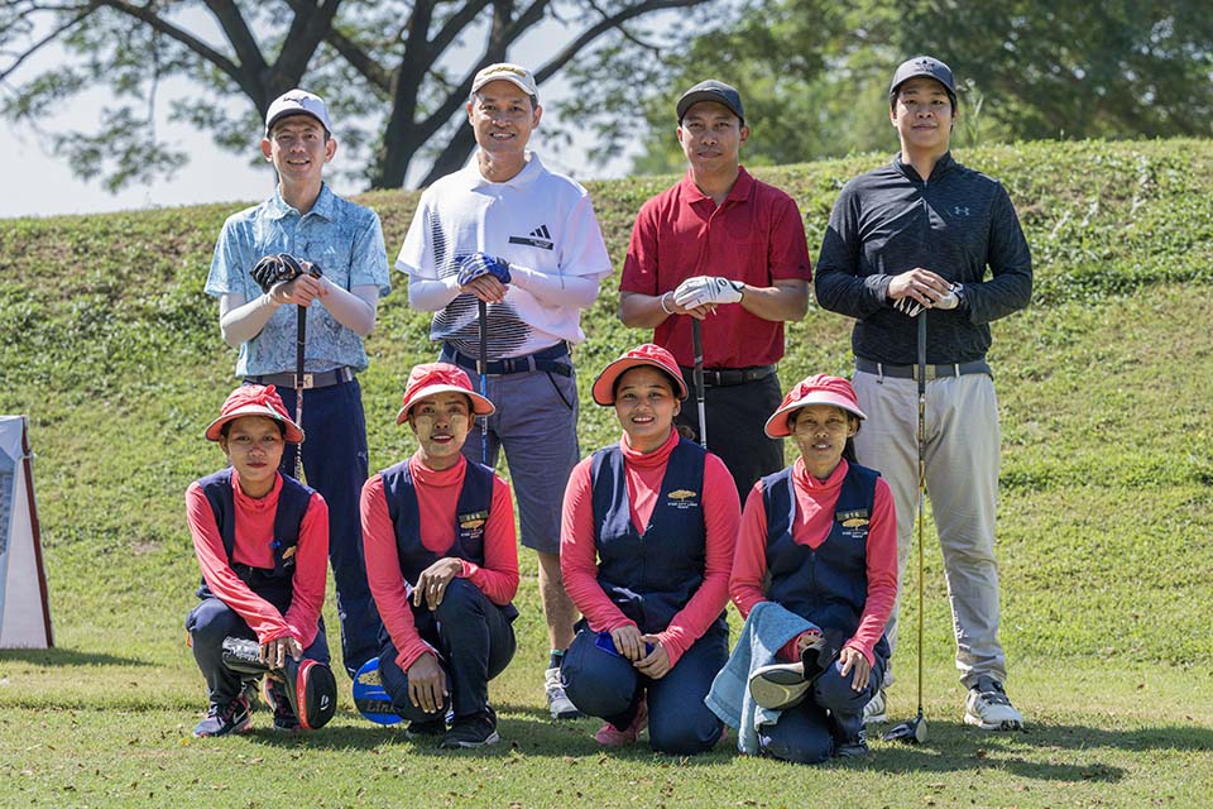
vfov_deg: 14.3
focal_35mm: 96
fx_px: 3234
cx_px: 606
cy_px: 404
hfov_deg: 21.2
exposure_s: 1/1250
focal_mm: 96
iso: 500
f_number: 4.5
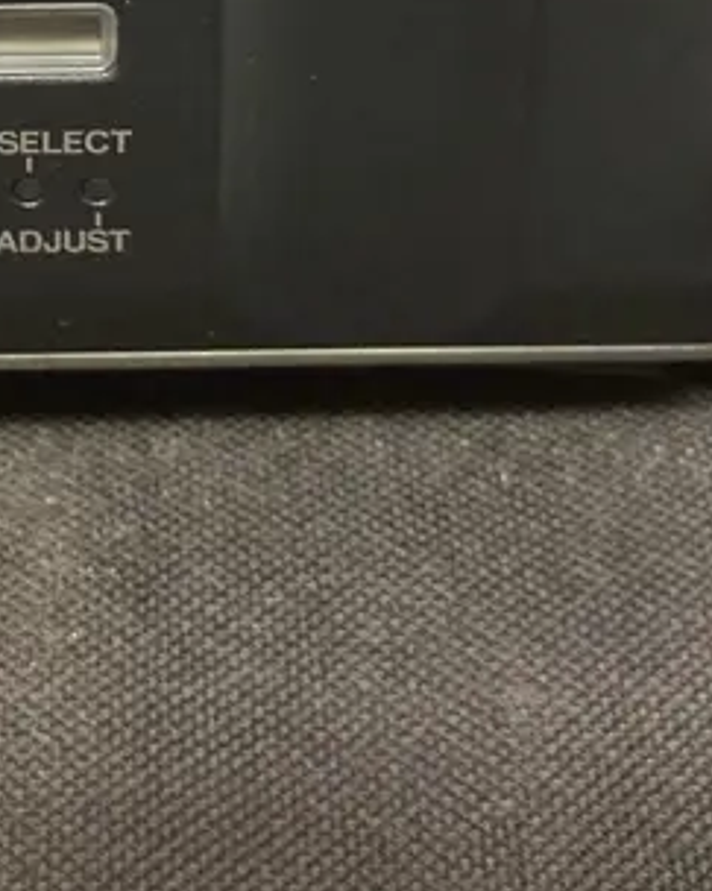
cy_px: -208
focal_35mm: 92
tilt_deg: -41.1
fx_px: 2425
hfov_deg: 16.5
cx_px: 85
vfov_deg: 19.5
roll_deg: +0.5
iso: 250
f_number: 1.8
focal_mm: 3.99
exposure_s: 1/50
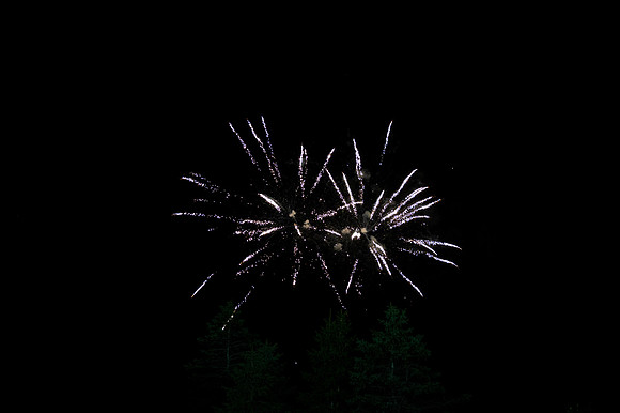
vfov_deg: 28.0
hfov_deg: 41.1
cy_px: 206
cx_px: 310
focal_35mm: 48
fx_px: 826
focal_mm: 48
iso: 5000
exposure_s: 1/40
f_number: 2.8
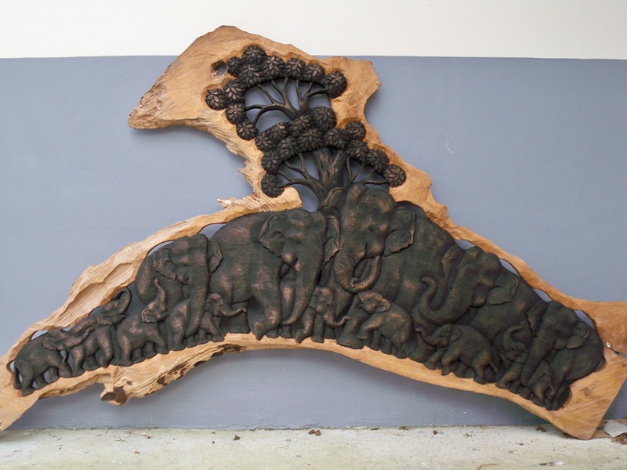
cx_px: 314
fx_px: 797
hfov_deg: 42.9
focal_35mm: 44
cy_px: 235
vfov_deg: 32.9
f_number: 3.5
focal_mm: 7.8
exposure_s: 1/125
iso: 125
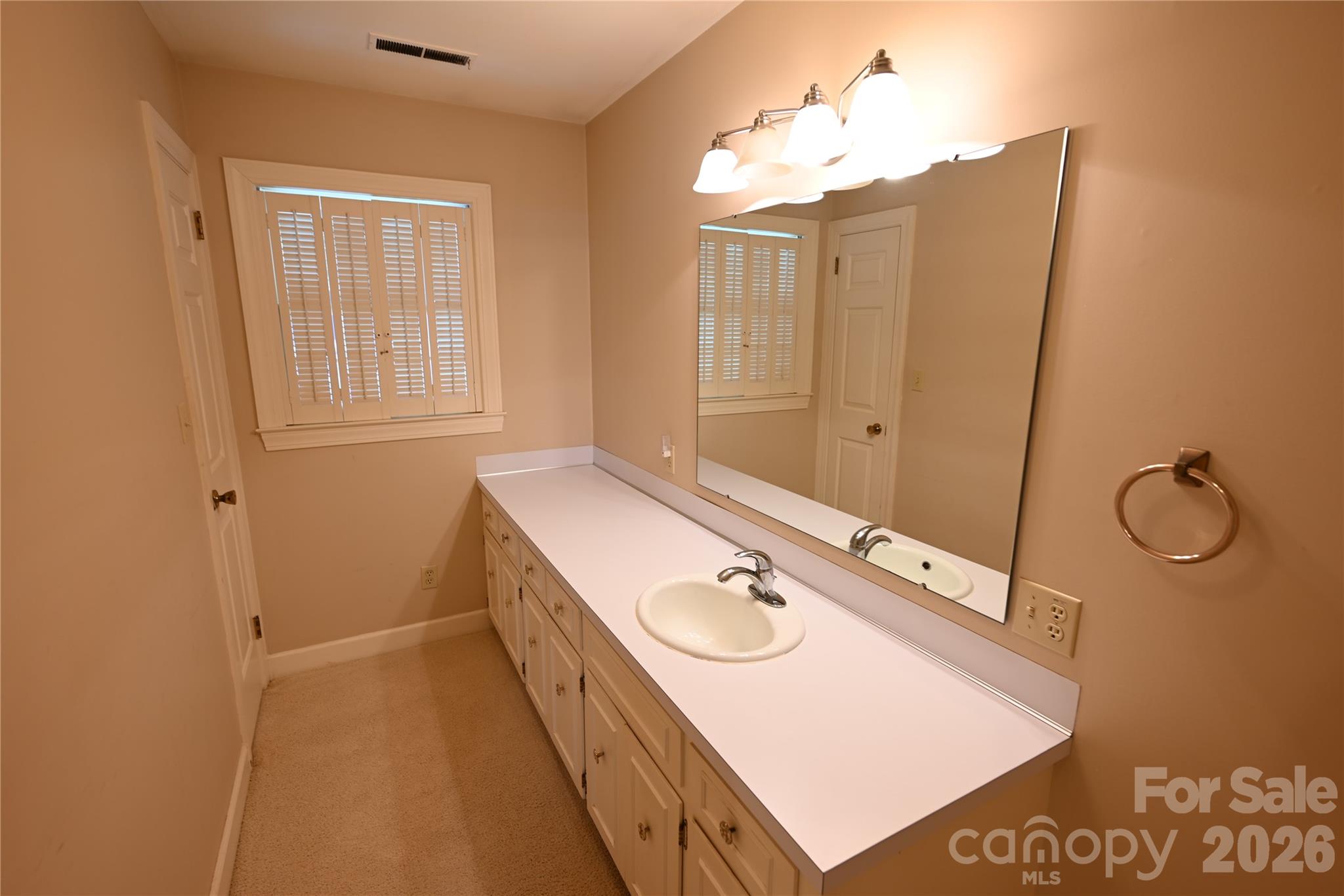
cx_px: 672
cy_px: 448
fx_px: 597
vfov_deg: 73.8
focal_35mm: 16
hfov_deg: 96.7
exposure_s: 1/8
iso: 100
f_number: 4
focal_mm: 16
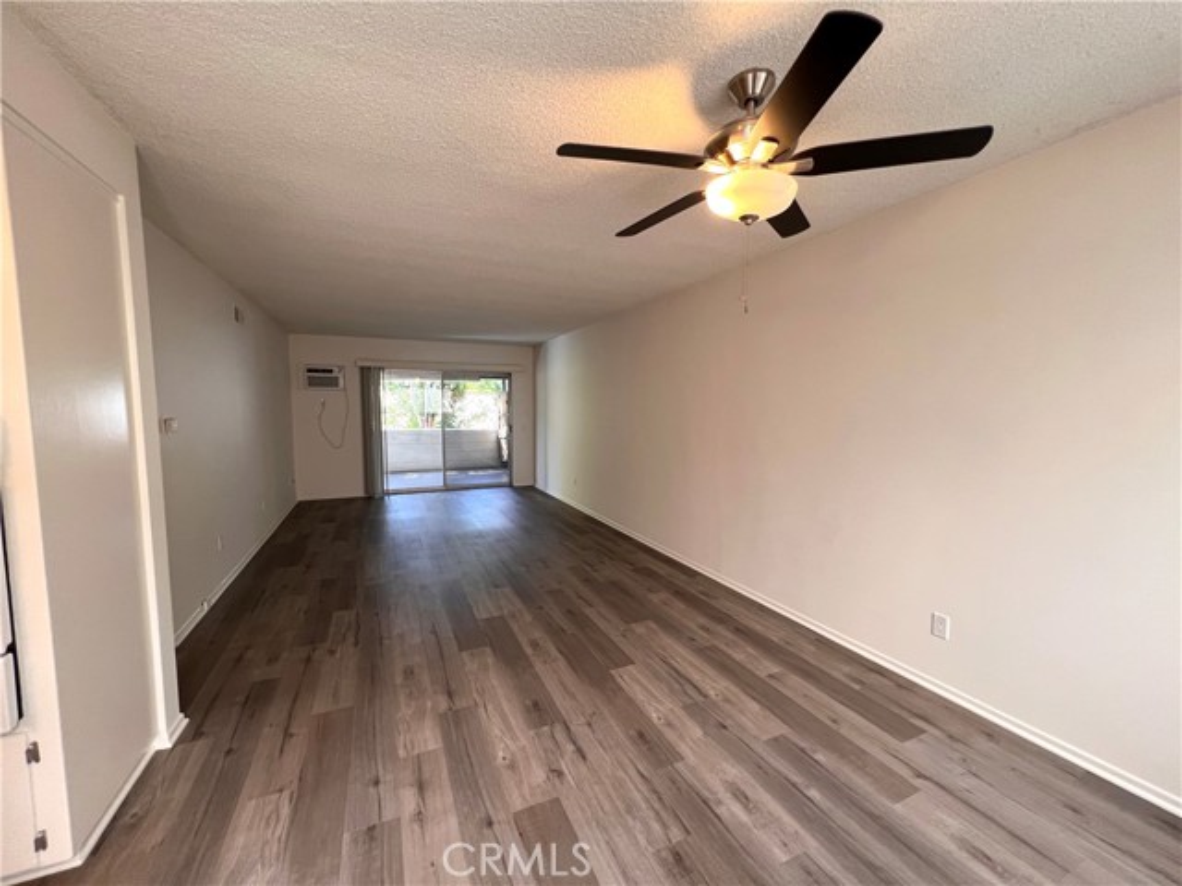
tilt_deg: -4.5
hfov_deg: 106.2
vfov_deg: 89.9
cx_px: 591
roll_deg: -0.3
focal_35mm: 13
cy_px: 443
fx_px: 444
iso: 200
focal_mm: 1.57
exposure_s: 1/60
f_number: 1.8
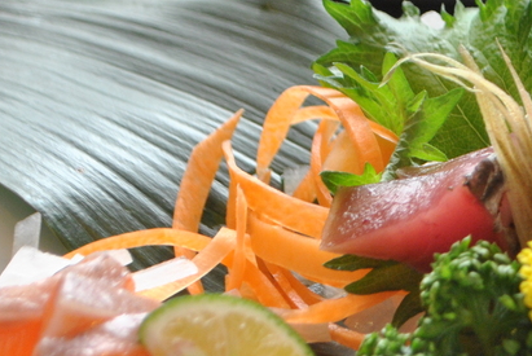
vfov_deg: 7.9
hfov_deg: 11.4
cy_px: 203
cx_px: 680
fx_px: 2589
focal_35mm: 175
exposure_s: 1/15
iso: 400
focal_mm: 40
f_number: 5.3
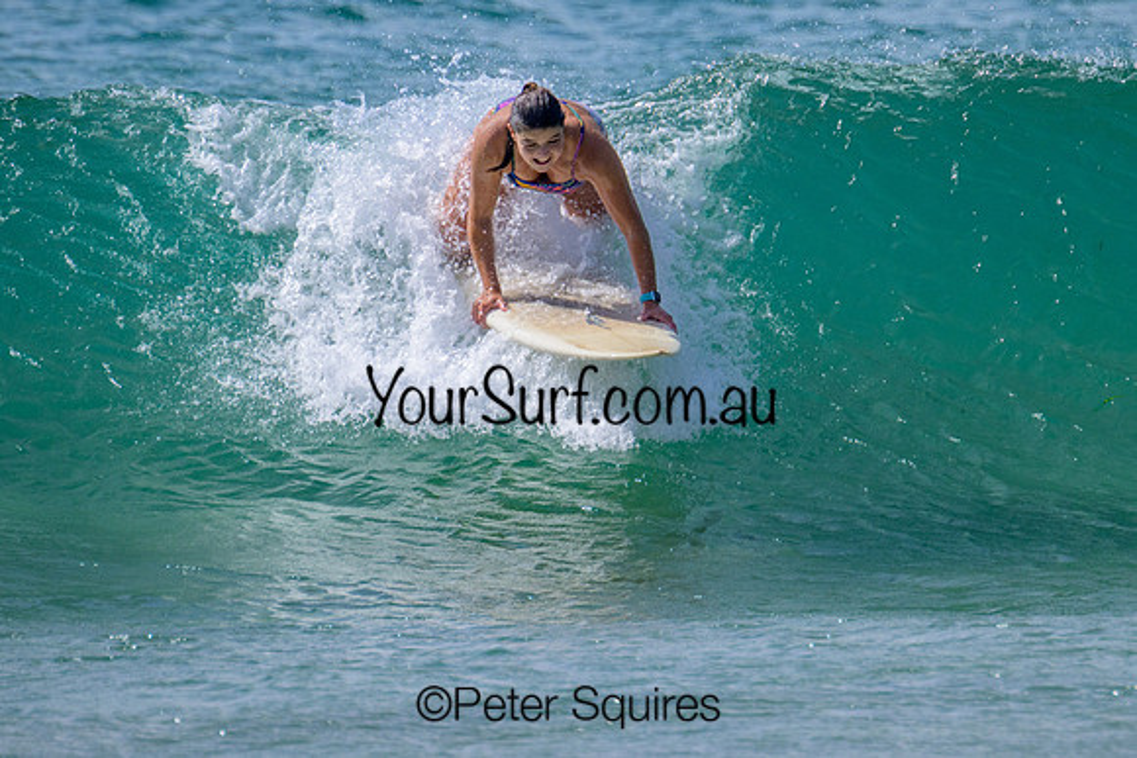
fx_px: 34558
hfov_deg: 1.9
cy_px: 372
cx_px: 676
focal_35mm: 1094
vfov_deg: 1.3
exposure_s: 1/2000
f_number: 11
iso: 900
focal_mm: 800
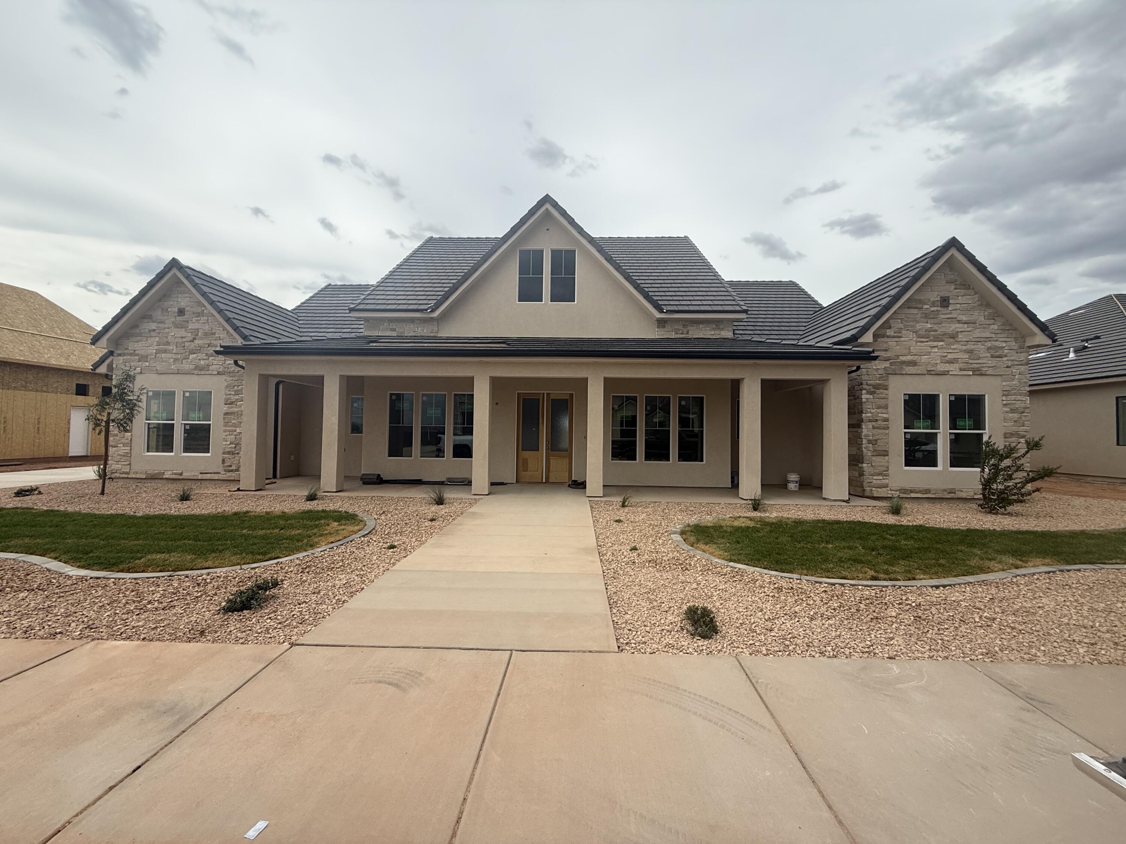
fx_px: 455
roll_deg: -0.5
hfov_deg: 102.1
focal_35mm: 14
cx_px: 563
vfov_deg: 85.7
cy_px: 422
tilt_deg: +3.8
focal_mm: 2.22
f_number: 2.2
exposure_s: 1/876
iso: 50
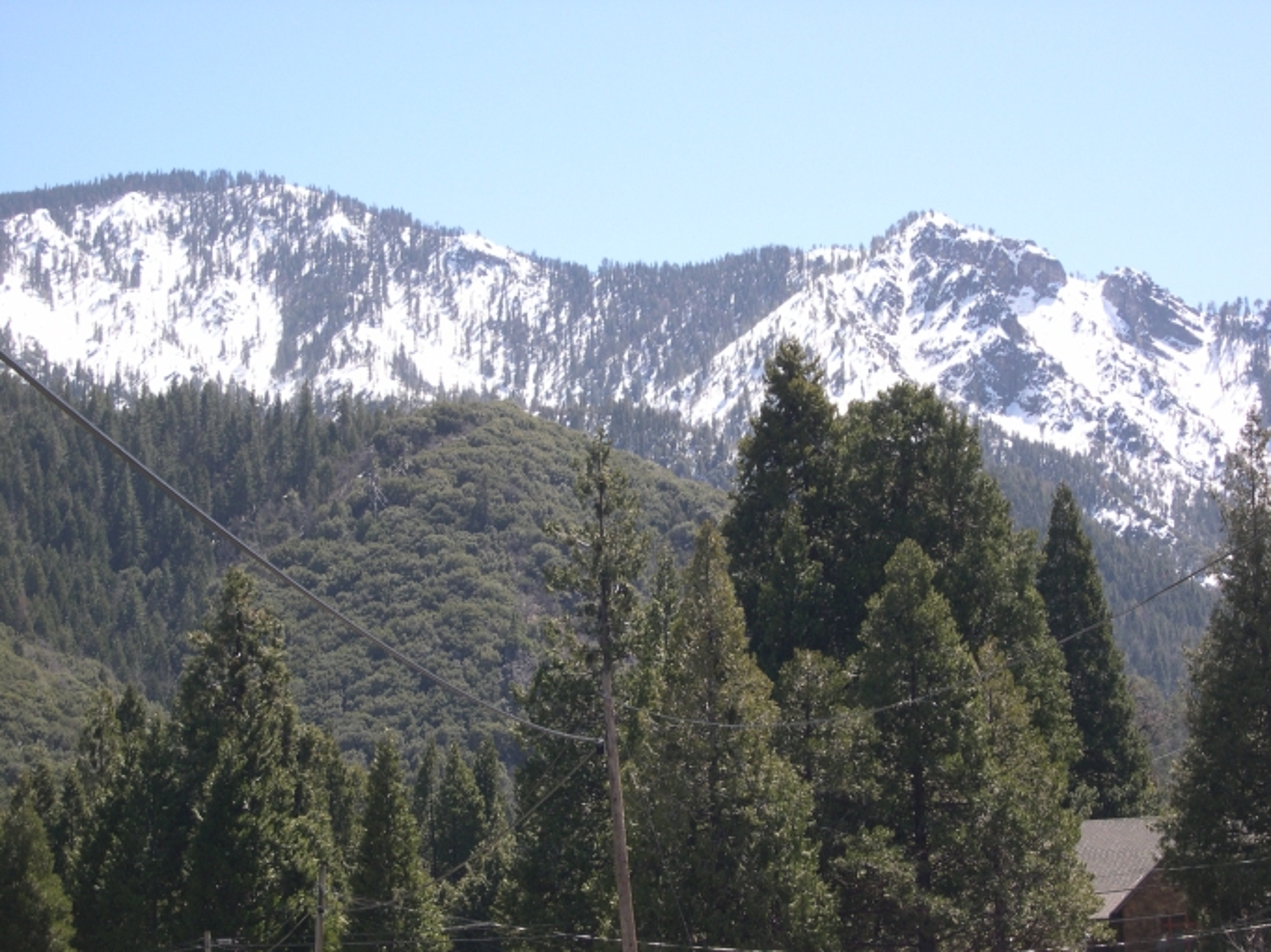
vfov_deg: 17.0
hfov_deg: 22.5
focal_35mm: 87
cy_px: 476
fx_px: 3193
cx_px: 636
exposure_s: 1/373
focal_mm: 18.4
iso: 100
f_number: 4.4
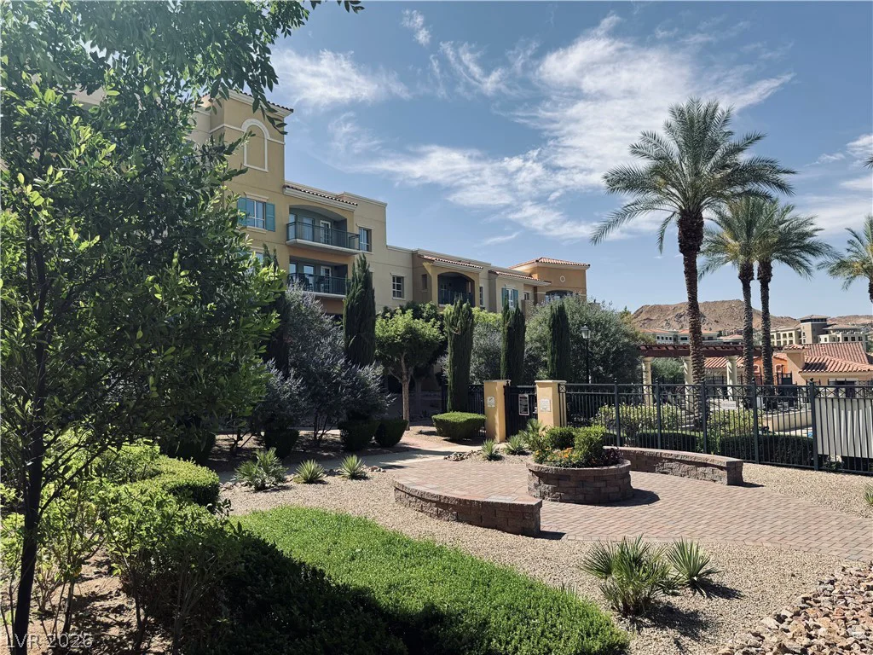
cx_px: 436
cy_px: 328
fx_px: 605
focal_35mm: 24
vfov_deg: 56.8
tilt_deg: +3.8
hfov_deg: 71.6
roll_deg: +1.2
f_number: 1.78
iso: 80
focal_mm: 6.76
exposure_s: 1/3597
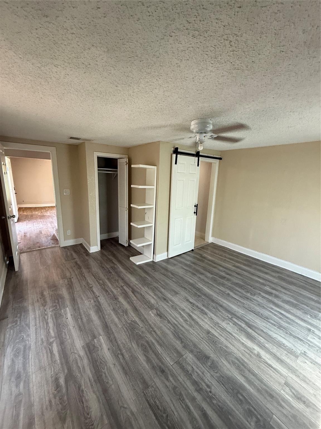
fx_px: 173
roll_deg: -2.7
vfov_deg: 102.1
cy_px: 214
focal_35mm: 14
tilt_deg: -11.1
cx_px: 160
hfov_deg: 85.7
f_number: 2.2
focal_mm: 2.22
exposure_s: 1/60
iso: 400
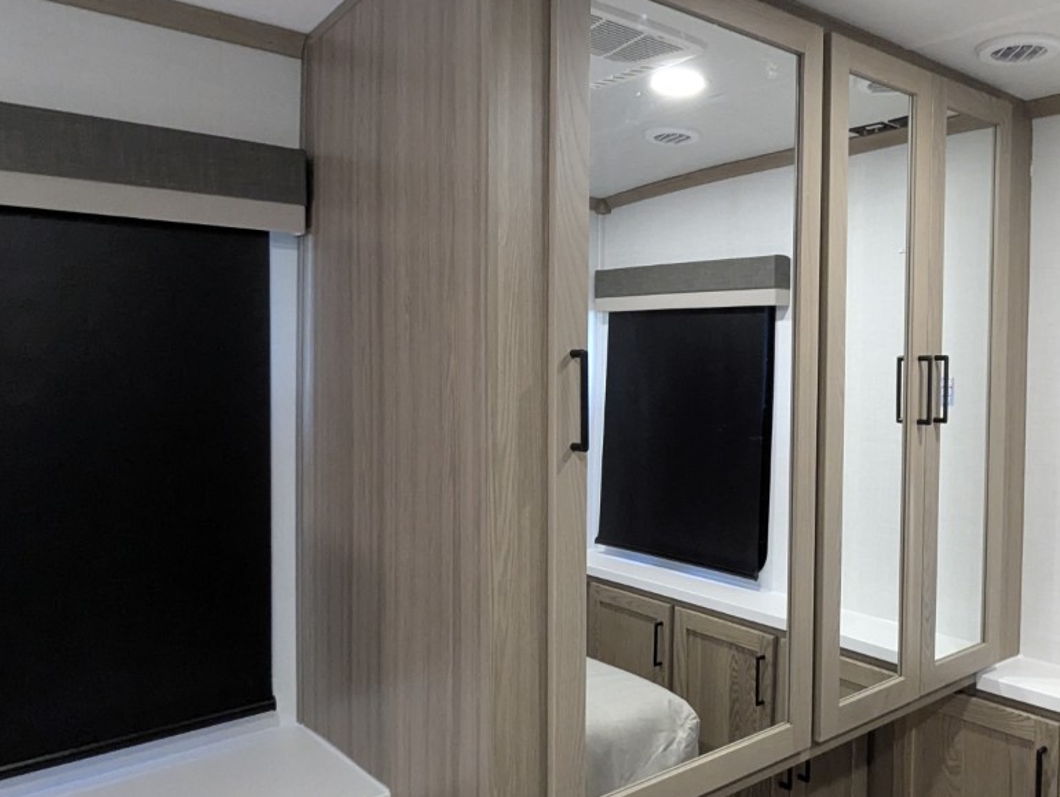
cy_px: 394
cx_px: 685
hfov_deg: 60.5
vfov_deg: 48.3
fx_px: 889
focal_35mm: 29
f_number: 2.2
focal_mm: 2.35
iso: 543
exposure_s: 1/50
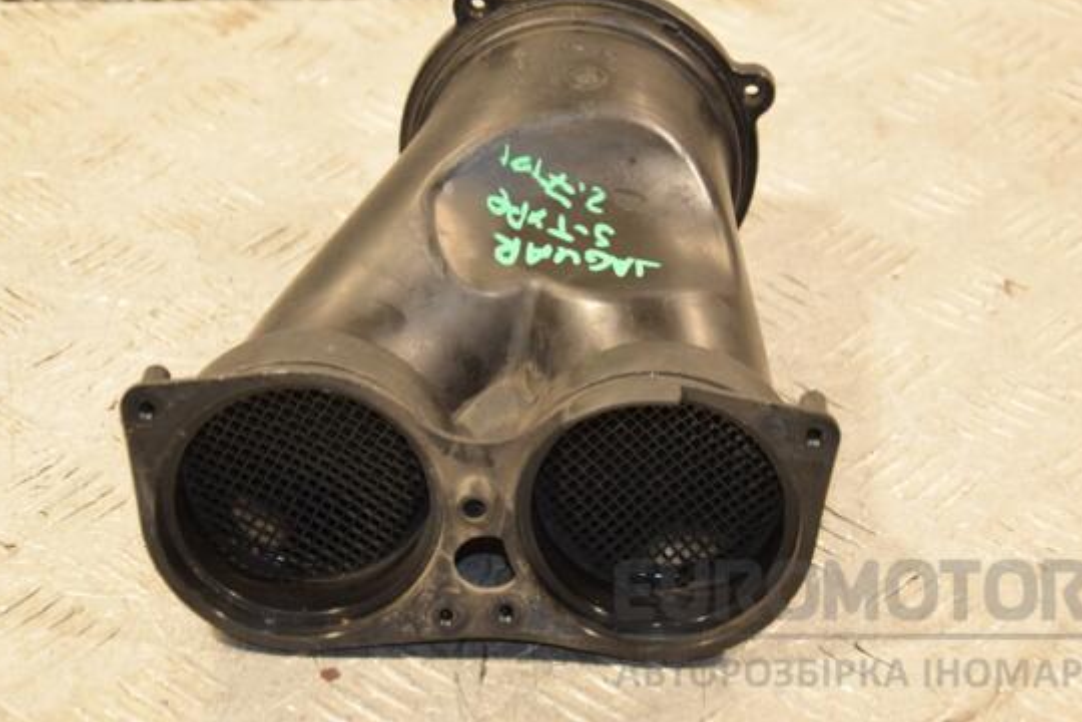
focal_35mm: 110
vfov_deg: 12.5
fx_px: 3306
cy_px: 323
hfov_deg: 18.6
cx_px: 577
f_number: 5.3
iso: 800
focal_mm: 66
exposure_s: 1/80
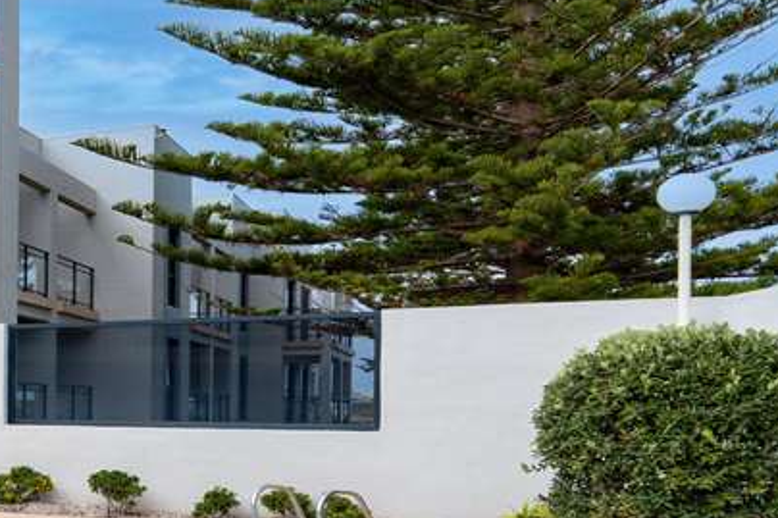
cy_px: 439
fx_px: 1123
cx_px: -555
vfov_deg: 25.4
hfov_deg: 23.6
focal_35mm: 52
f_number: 8
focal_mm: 14
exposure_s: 1/800
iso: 400
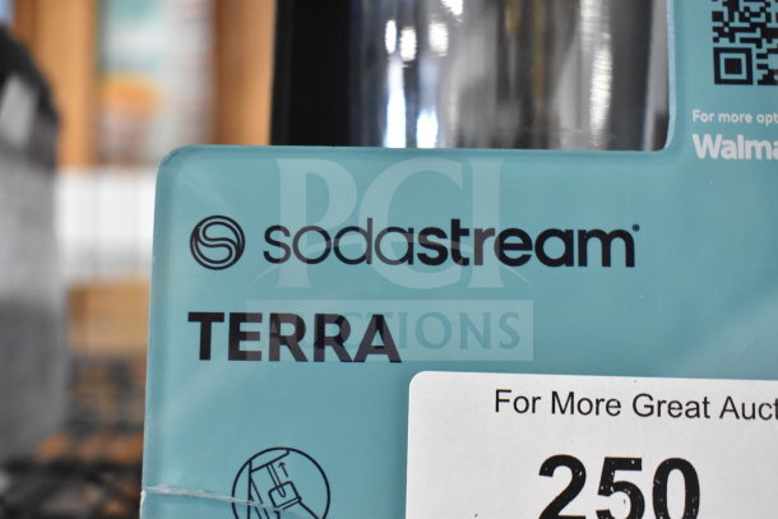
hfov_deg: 41.1
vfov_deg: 28.1
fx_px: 1038
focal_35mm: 48
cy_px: 260
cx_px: 389
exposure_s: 1/50
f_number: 4.5
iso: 2500
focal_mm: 32
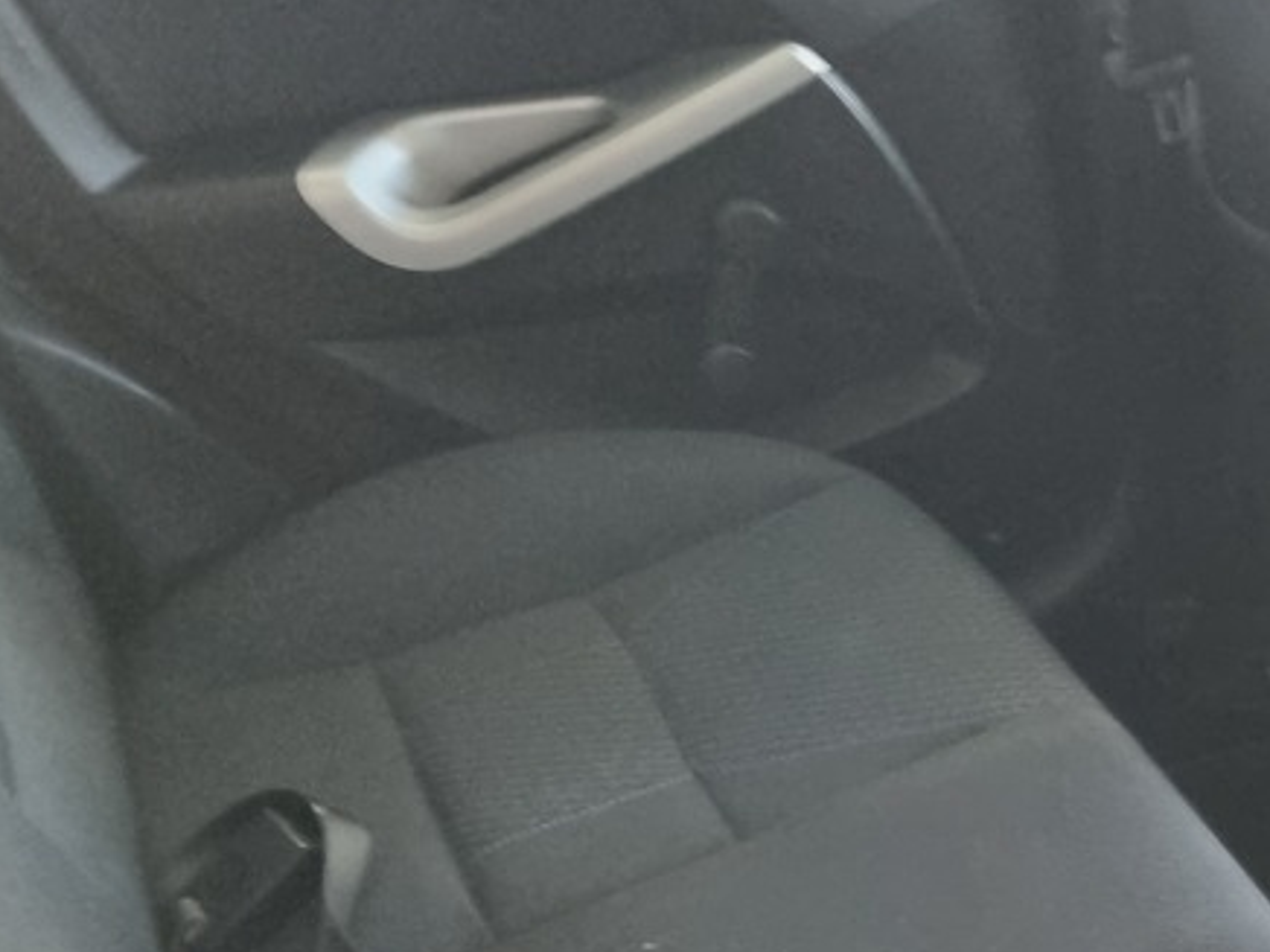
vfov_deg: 23.8
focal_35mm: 61
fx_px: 2238
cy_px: 713
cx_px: 1369
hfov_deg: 28.9
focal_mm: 5.4
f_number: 1.8
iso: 640
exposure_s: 1/33
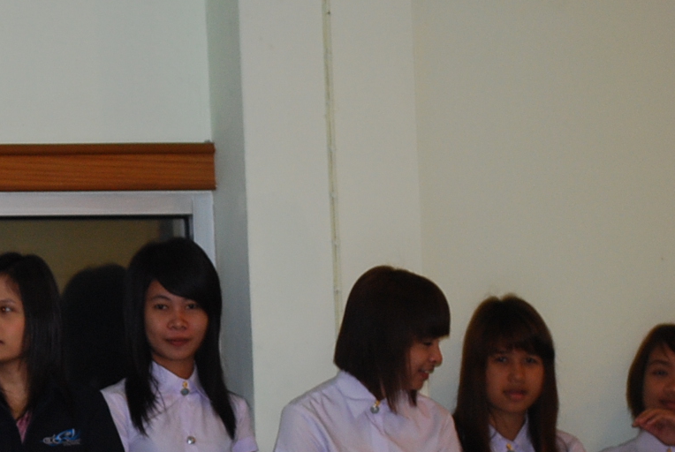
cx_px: 4
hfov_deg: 10.7
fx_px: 3568
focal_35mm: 190
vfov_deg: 7.2
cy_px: 384
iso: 400
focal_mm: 50
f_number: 5.6
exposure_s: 1/20
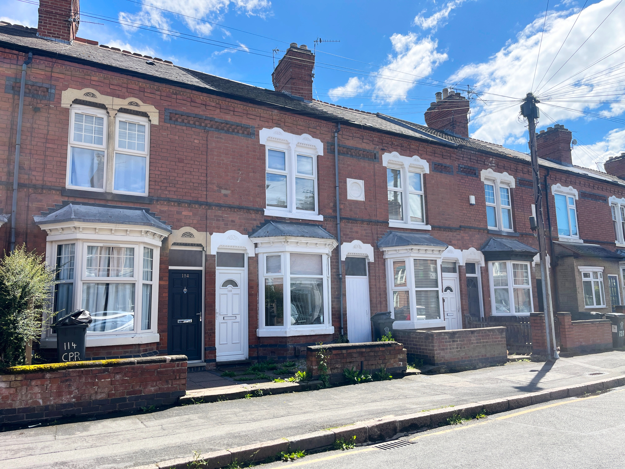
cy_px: 234
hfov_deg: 67.3
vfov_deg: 53.1
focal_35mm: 26
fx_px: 469
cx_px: 312
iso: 50
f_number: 1.6
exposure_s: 1/2222
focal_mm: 5.1
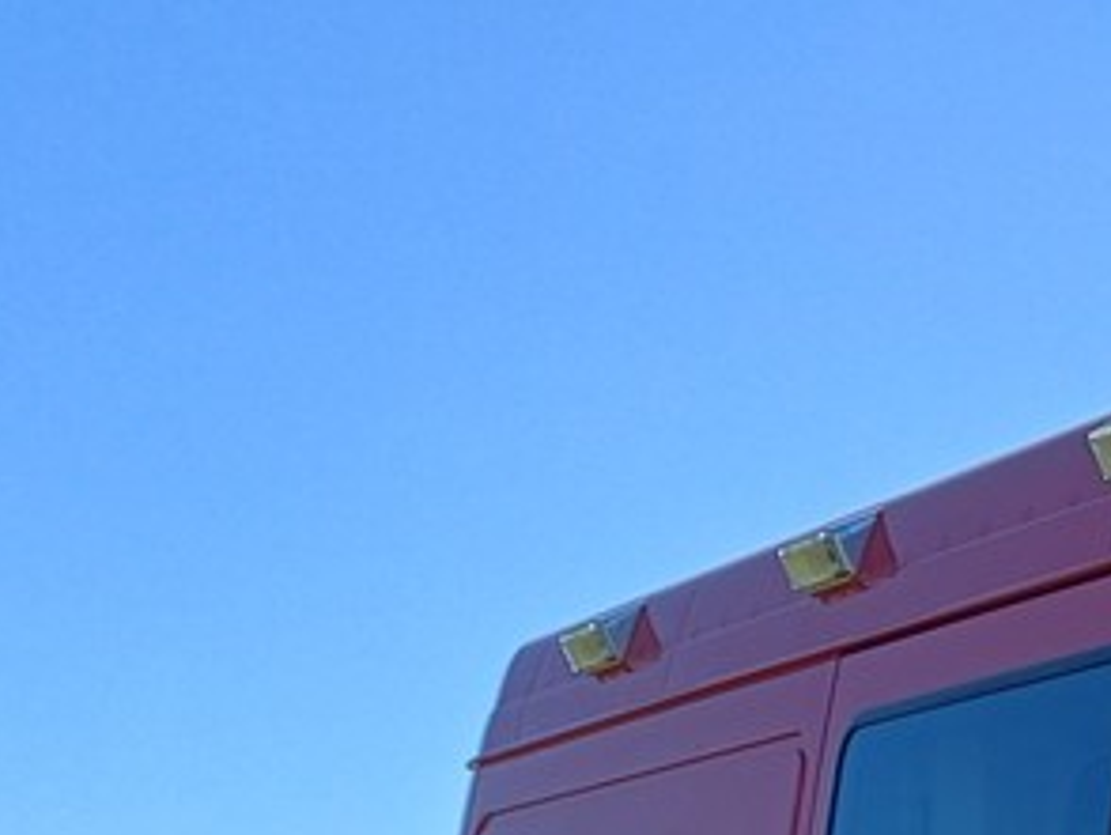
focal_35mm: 87
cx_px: 1723
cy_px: 1440
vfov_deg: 15.0
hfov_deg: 19.3
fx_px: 2795
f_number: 1.8
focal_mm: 4.65
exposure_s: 1/837
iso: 50
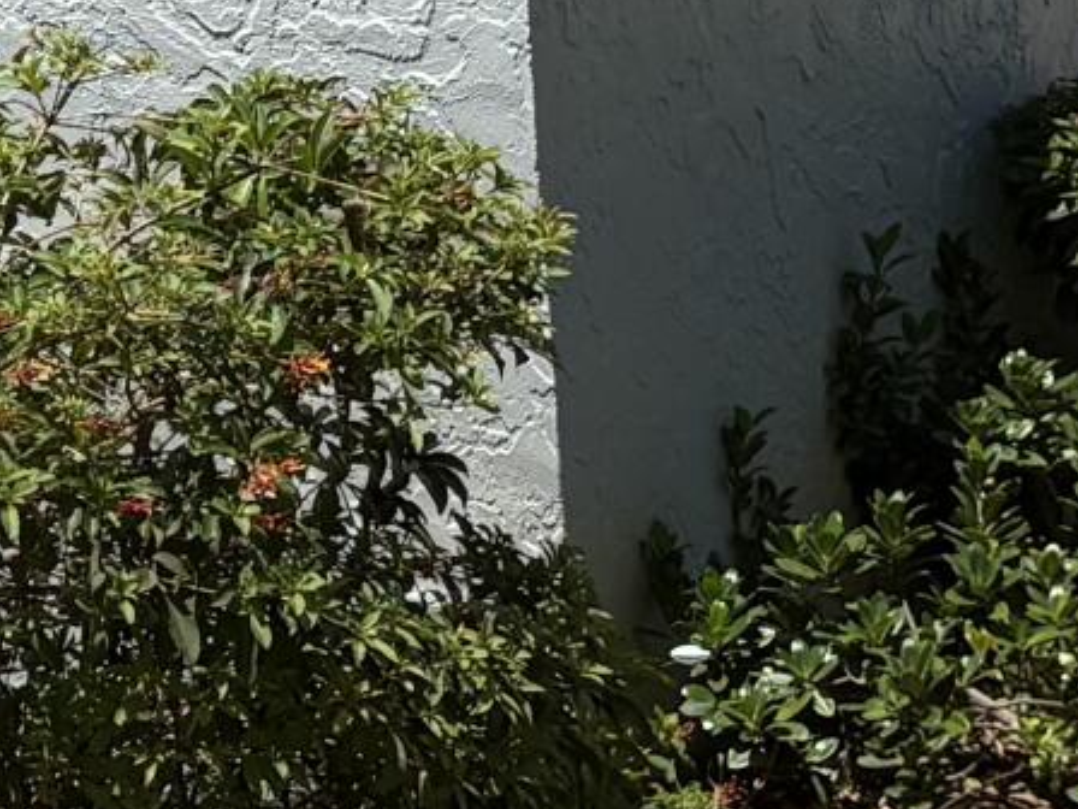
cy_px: -503
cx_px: -551
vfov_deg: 8.3
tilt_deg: +0.0
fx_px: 5419
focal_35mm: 174
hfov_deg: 10.9
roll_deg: +4.3
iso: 50
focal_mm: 5.96
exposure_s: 1/4950
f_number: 1.6
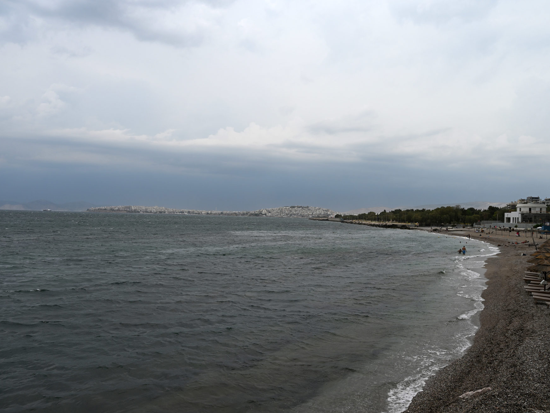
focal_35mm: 27
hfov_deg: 65.1
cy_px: 207
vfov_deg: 51.4
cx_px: 307
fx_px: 429
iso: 160
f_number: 5
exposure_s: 1/250
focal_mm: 24
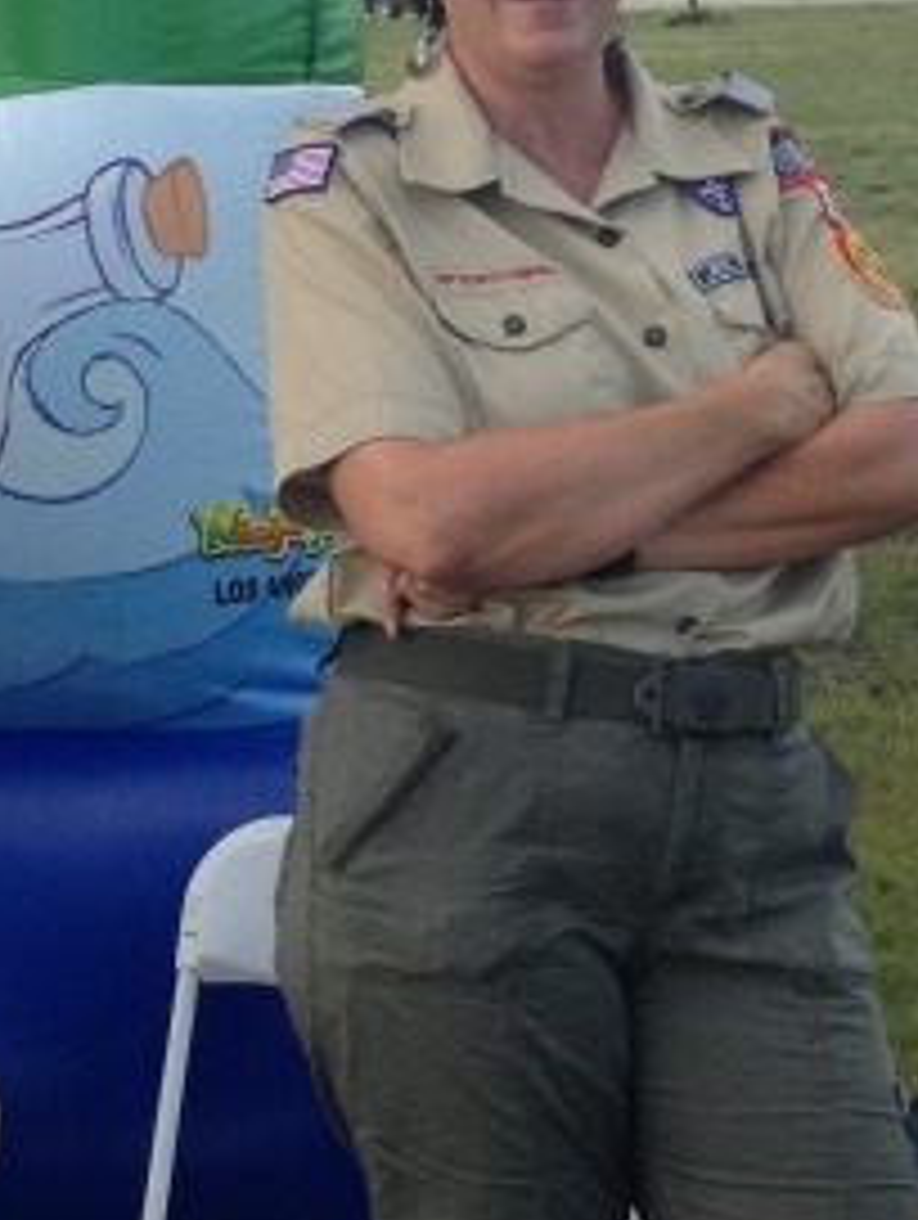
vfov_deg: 17.8
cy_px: 403
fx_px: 3880
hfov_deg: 13.3
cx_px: 22
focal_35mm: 110
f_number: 2.4
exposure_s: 1/412
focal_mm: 4.28
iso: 50
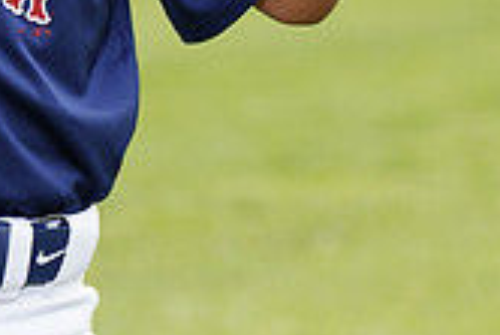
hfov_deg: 3.7
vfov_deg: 2.5
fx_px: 7729
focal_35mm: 556
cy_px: -192
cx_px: -12
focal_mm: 159
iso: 100
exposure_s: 1/250
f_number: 6.3
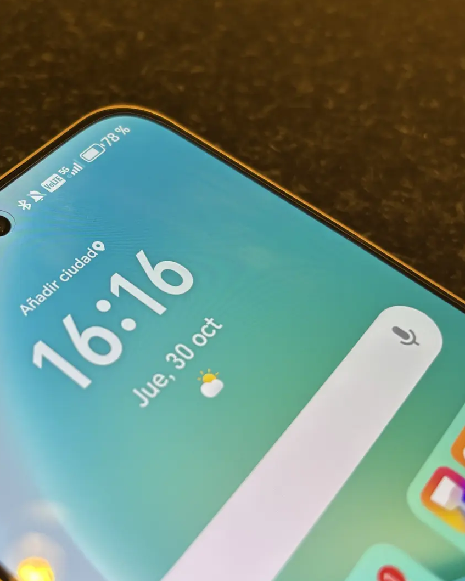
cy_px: 258
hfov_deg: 31.5
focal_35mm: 46
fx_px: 791
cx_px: 63
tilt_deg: -49.5
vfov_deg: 40.3
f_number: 1.6
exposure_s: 1/50
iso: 100
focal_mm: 5.96
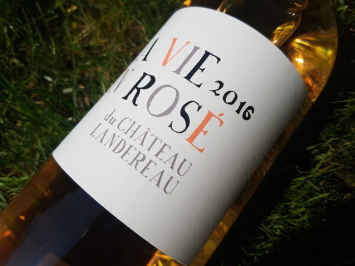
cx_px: 178
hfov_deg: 67.3
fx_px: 267
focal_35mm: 26
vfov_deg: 53.1
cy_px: 133
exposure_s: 1/7024
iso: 50
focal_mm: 4.2
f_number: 1.7
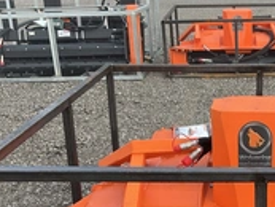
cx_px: 248
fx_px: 533
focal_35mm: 67
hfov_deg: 27.9
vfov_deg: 21.1
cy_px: 213
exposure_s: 1/122
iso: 25
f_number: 1.8
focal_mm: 3
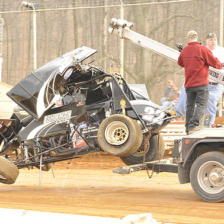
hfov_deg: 12.7
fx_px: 1003
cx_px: 83
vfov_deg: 12.7
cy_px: 114
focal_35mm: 137
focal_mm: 105
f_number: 9
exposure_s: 1/100
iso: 400
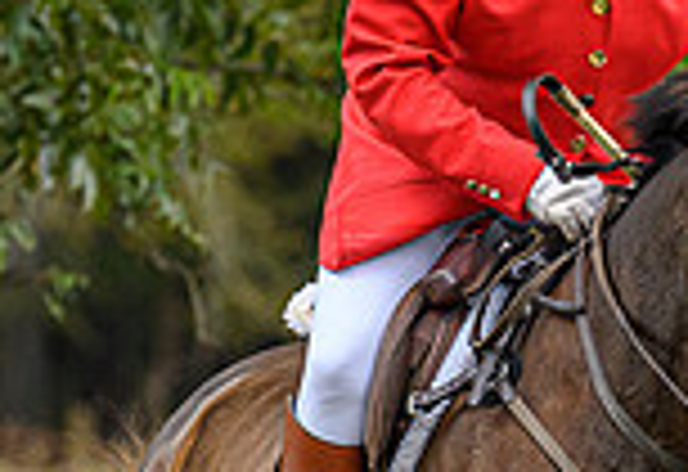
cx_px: 699
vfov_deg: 1.7
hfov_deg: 2.5
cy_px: 325
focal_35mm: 829
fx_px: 15987
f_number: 3.5
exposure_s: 1/640
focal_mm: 155
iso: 800
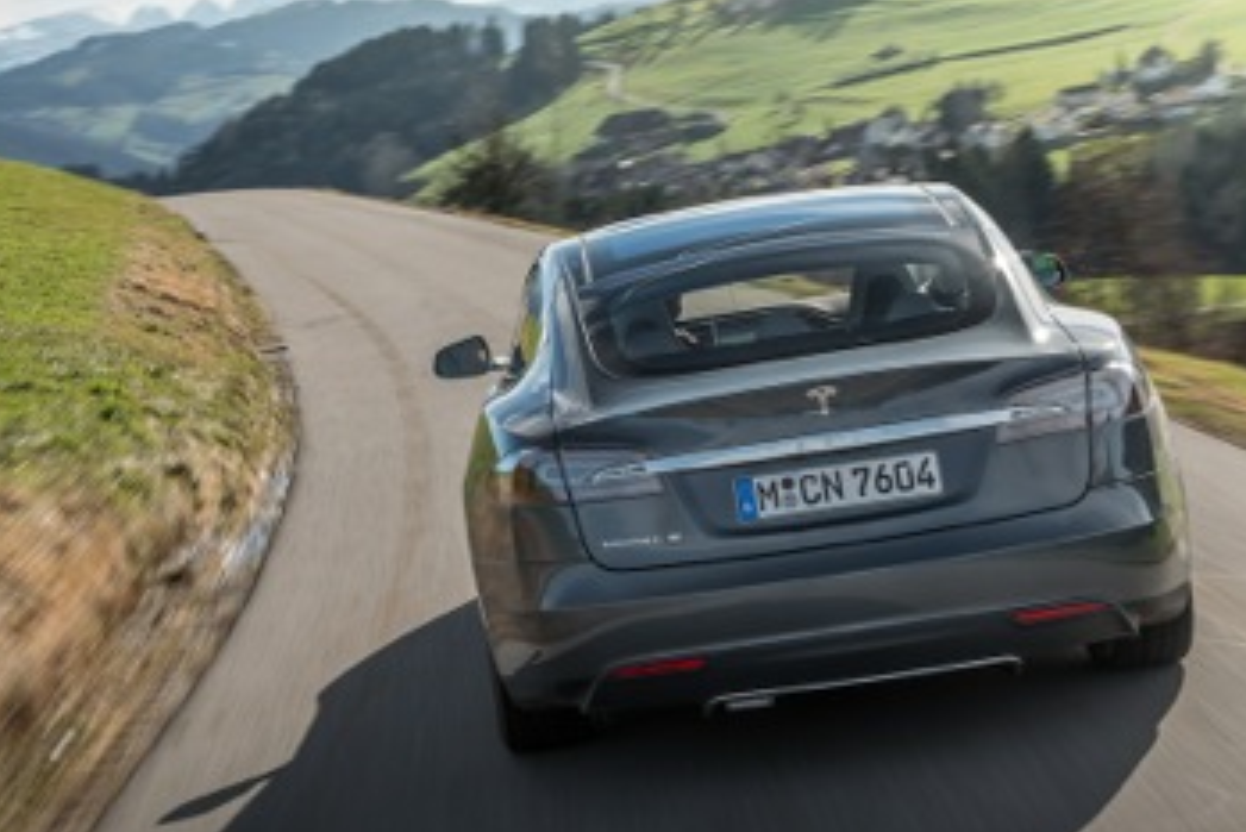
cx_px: 505
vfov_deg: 15.4
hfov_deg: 22.8
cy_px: 370
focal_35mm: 89
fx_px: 3082
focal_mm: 58
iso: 50
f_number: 9
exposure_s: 1/25
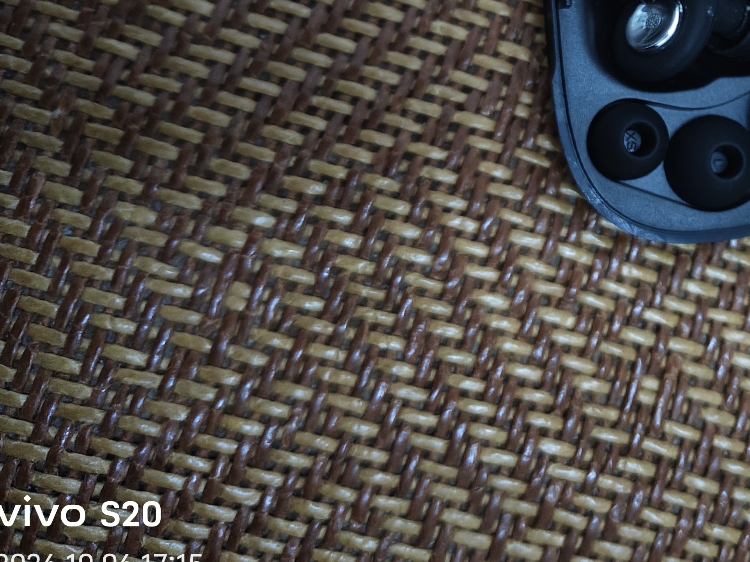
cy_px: 18
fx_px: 1062
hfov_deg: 35.1
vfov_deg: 28.1
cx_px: 760
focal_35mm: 49
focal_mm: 5.56
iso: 1501
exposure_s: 1/20
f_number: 1.88
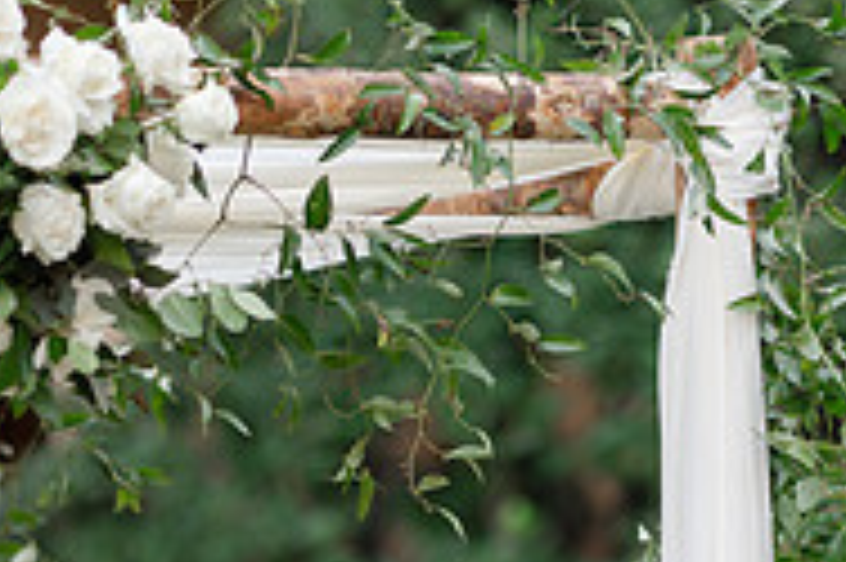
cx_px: 662
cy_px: 751
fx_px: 7607
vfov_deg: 4.2
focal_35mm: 324
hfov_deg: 6.4
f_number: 1.4
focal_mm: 105
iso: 100
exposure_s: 1/400
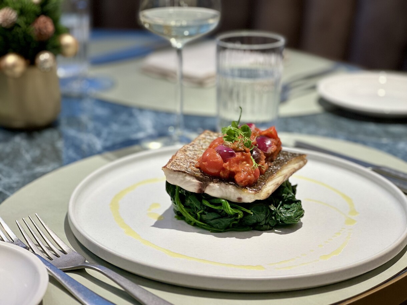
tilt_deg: -18.5
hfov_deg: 25.3
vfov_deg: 19.1
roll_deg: -0.4
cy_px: 152
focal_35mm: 77
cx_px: 204
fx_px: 905
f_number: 2.8
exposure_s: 1/100
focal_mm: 9
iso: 160
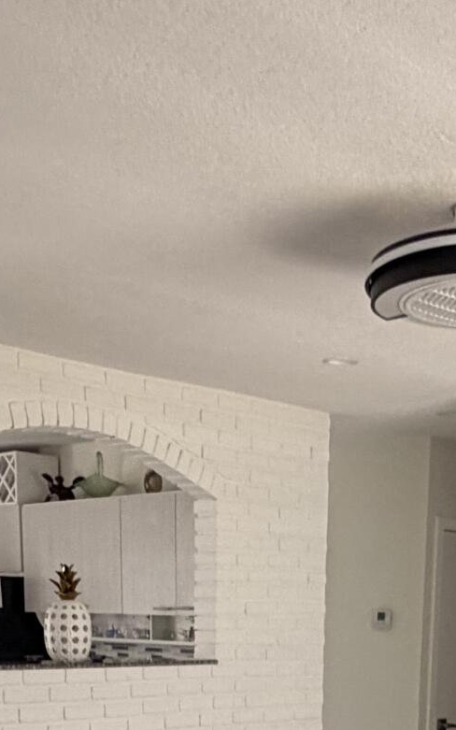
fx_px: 1134
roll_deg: -0.5
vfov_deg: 30.9
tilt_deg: -12.0
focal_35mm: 57
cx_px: 300
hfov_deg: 22.7
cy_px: 843
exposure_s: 1/63
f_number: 2.2
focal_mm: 2.22
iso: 320
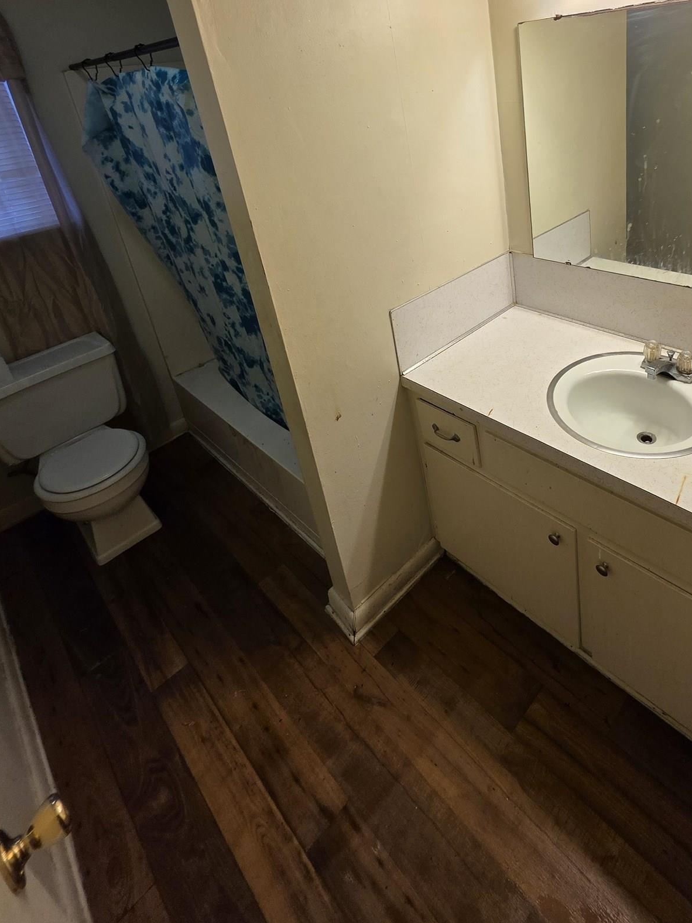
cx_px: 466
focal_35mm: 19
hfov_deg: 66.7
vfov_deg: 80.3
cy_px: 271
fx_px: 506
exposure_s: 1/120
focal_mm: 2.2
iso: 50
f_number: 1.9
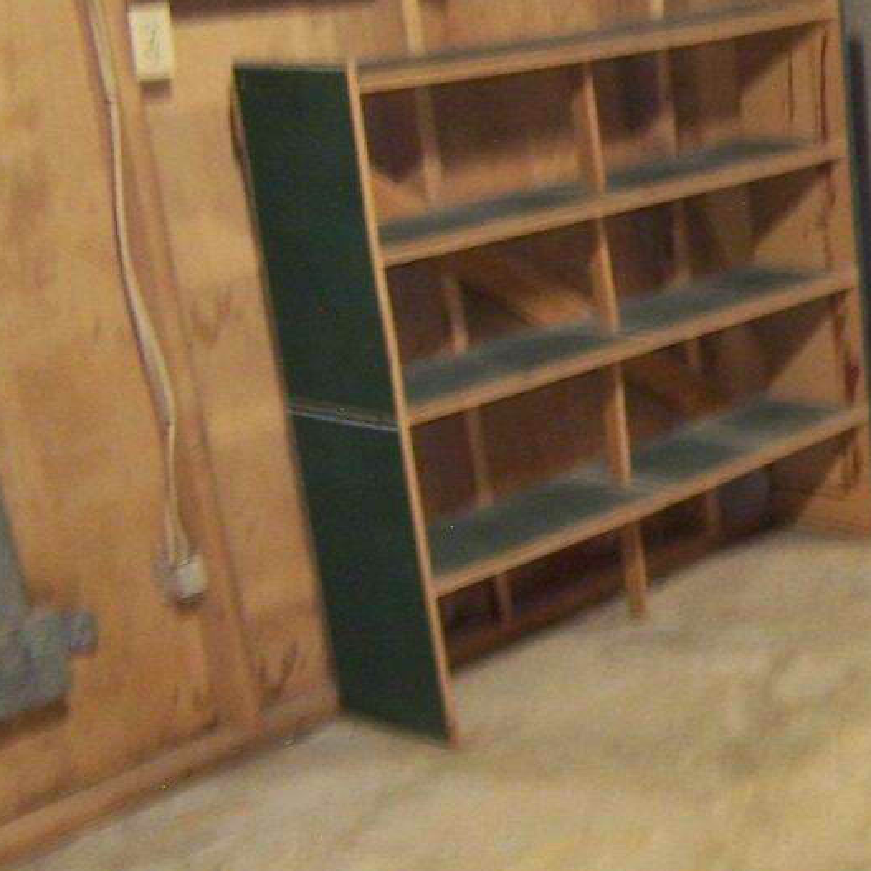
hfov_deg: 16.3
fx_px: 2818
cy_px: 509
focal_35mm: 99
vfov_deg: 17.6
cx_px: 1248
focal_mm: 6.3
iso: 140
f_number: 2.8
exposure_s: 1/3
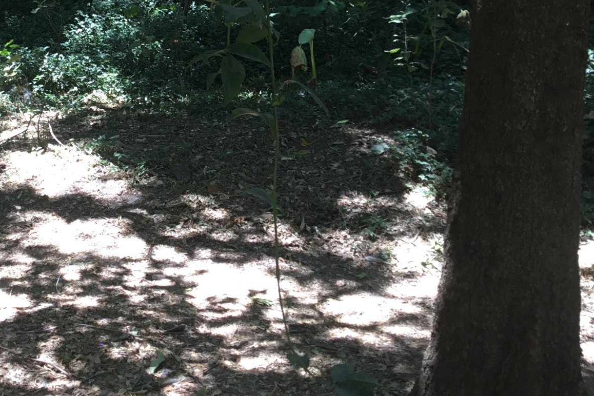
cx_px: 126
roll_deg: +0.9
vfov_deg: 23.1
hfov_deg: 34.1
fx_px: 940
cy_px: 28
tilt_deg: +0.2
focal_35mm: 57
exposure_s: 1/30
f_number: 2.4
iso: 25
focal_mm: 3.3
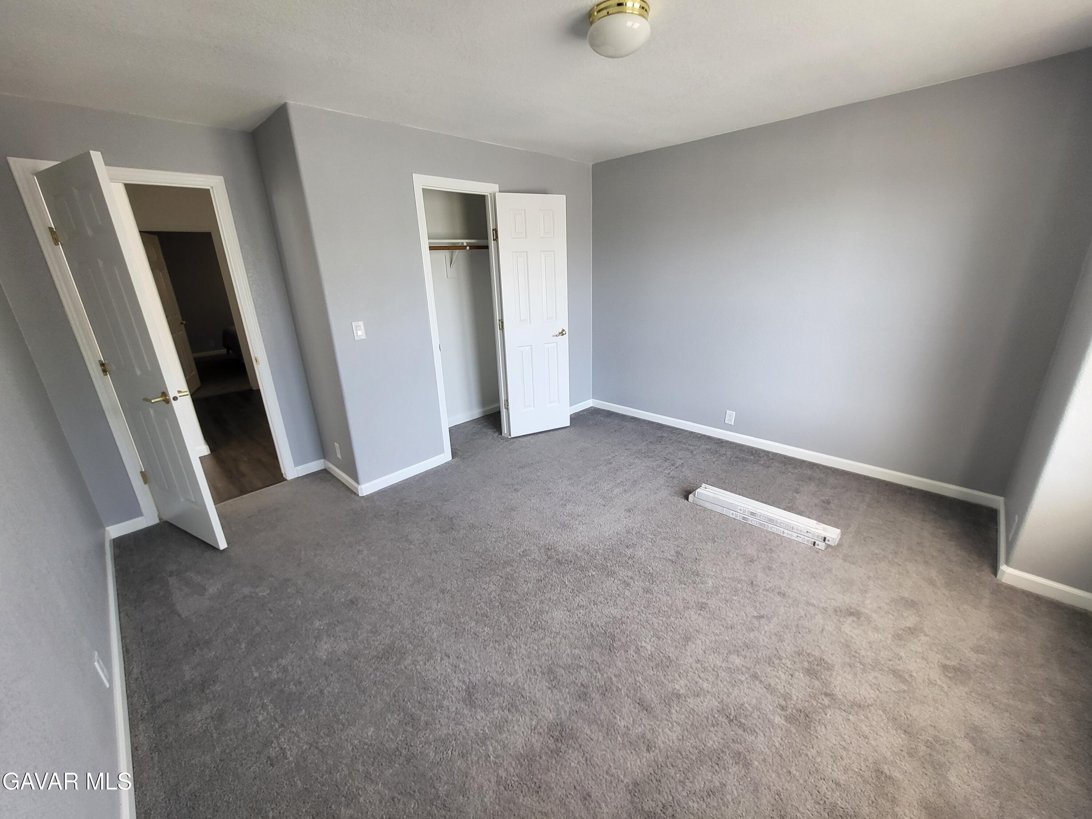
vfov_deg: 89.9
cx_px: 546
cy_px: 410
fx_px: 410
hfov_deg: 106.2
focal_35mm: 13
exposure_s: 1/60
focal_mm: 1.74
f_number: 2.2
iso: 100
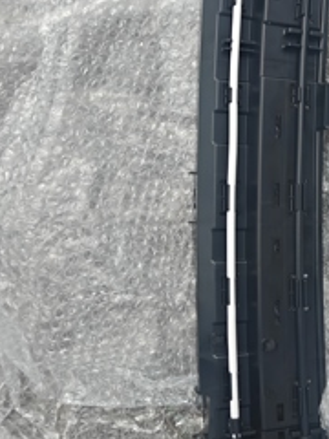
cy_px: 194
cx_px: 261
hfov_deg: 29.6
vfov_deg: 39.6
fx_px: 608
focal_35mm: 48
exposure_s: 1/973
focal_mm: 5.59
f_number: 1.8
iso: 80
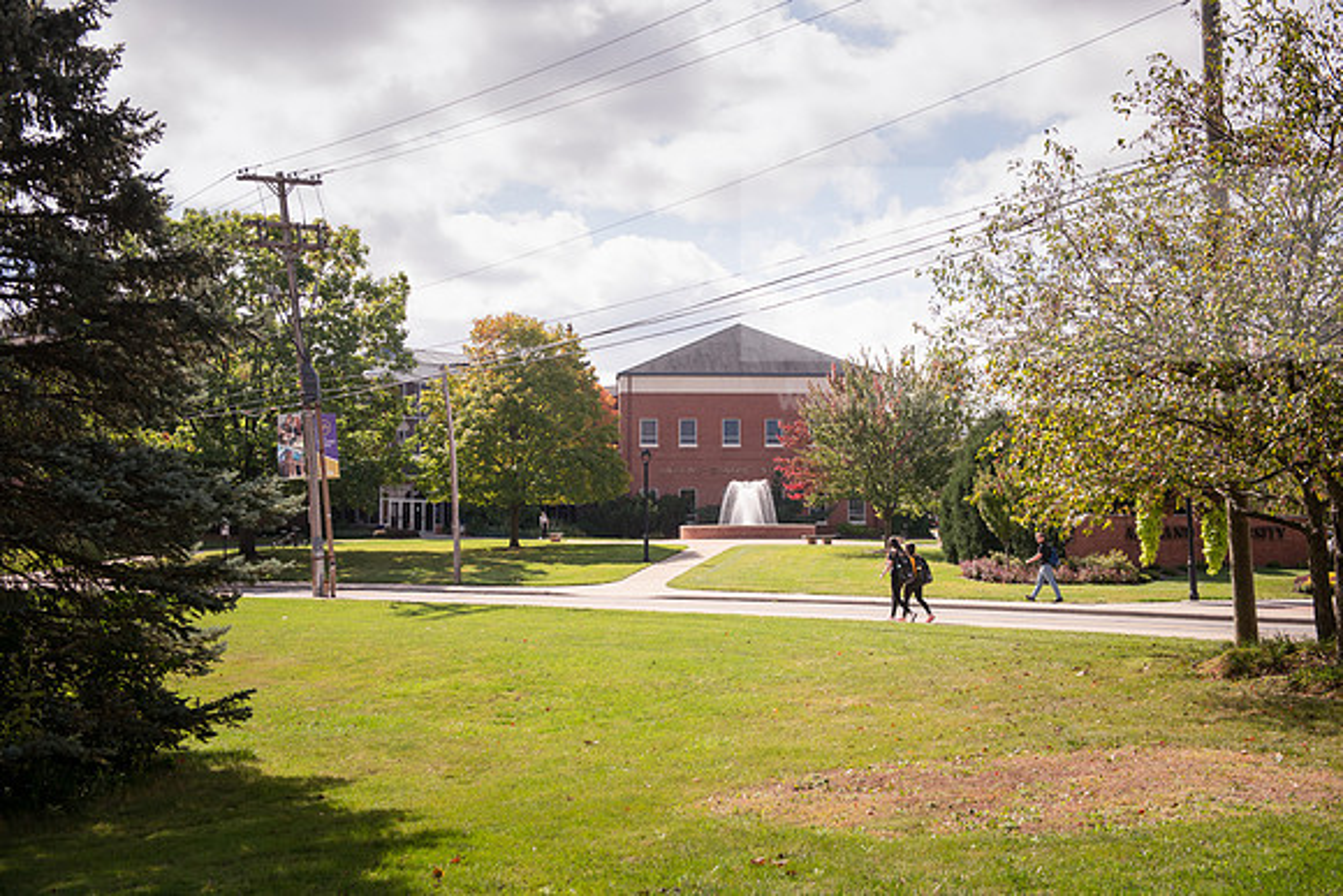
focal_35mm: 42
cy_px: 448
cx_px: 672
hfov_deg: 46.4
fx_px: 1567
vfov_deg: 31.9
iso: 250
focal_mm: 42
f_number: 5
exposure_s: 1/320
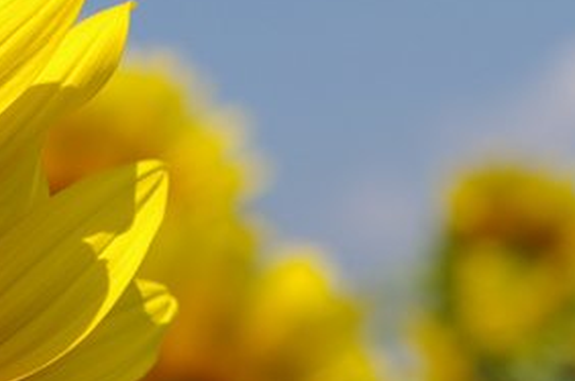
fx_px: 4781
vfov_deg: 4.6
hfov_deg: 6.9
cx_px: 343
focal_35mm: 300
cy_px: 484
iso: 200
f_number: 8
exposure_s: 1/750
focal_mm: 55
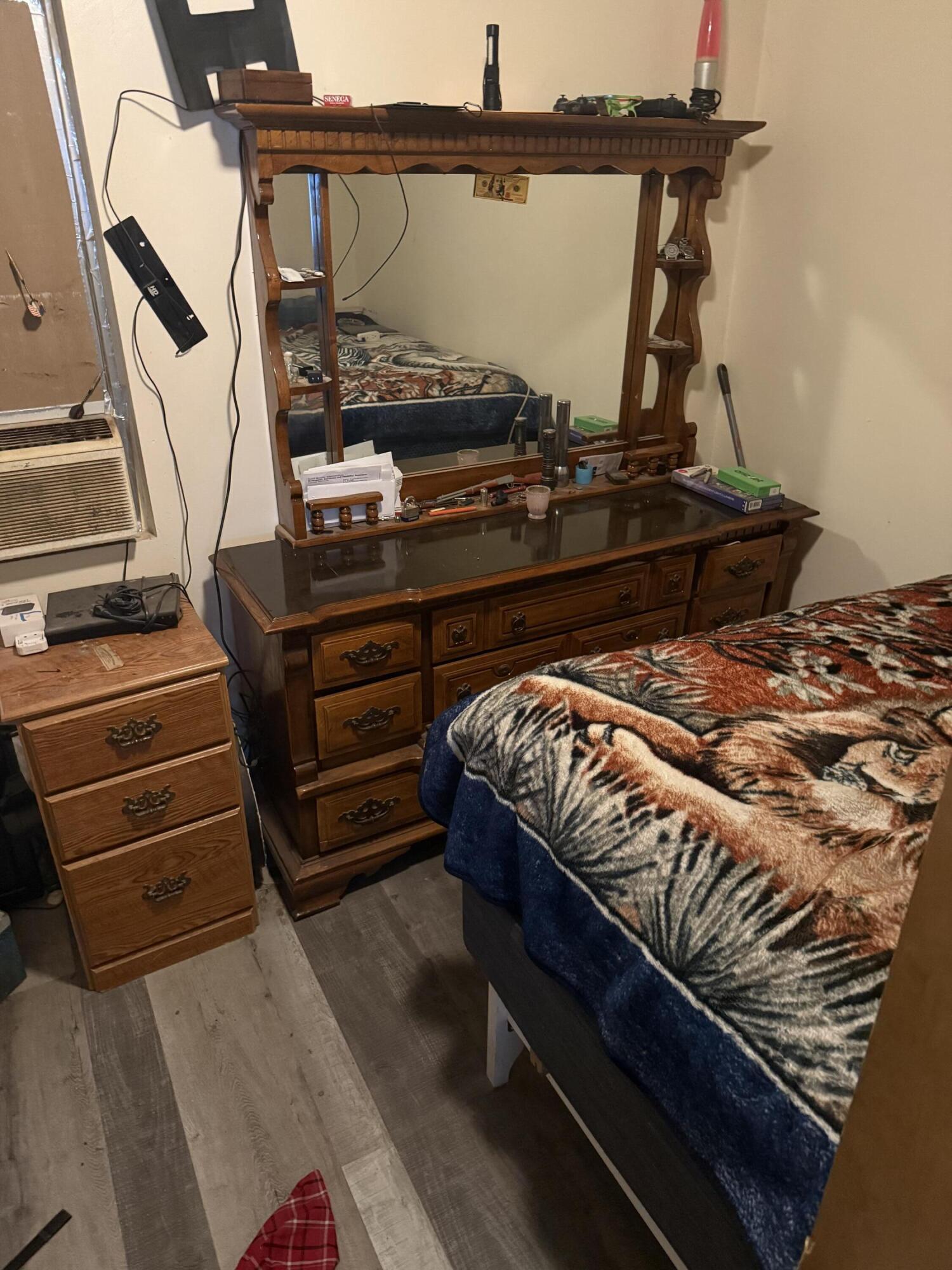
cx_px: 476
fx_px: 880
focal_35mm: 24
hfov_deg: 56.8
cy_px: 635
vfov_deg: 71.6
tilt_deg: -27.2
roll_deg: +0.0
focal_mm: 6.76
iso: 1000
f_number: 1.78
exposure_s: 1/30
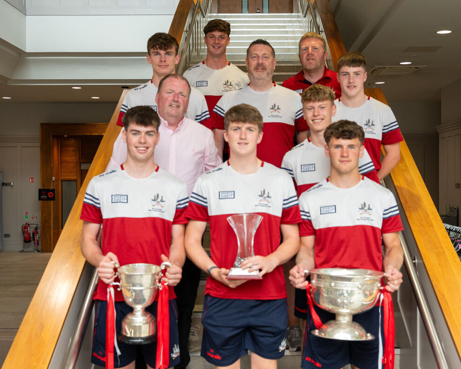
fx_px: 597
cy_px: 185
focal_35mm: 44
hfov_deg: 42.1
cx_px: 253
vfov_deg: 34.3
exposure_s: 1/250
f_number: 4.5
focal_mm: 38.7
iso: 1250
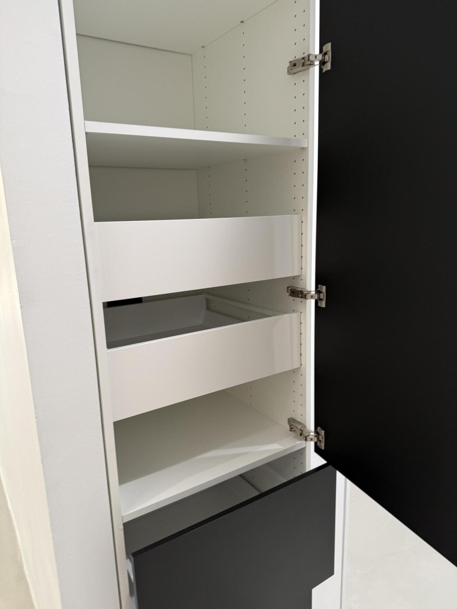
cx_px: 228
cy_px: 304
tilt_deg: -11.1
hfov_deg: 56.8
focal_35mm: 24
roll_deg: +1.2
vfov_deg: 71.6
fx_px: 422
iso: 125
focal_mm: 6.76
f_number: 1.78
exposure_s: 1/60
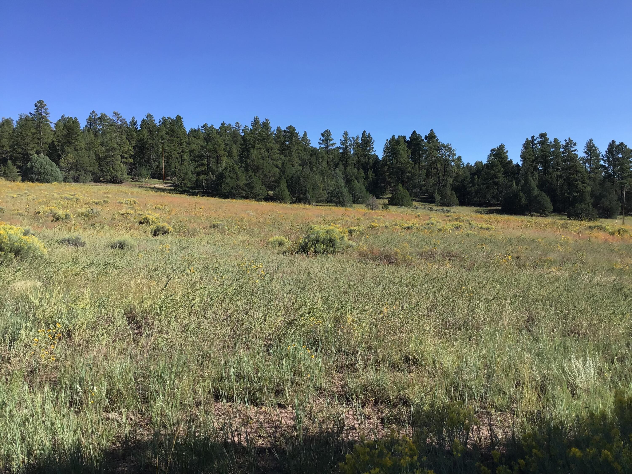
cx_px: 316
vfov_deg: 45.4
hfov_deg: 58.4
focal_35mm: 31
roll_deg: -0.3
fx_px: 566
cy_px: 237
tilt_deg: -3.2
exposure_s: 1/1031
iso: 25
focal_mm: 3.3
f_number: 2.4
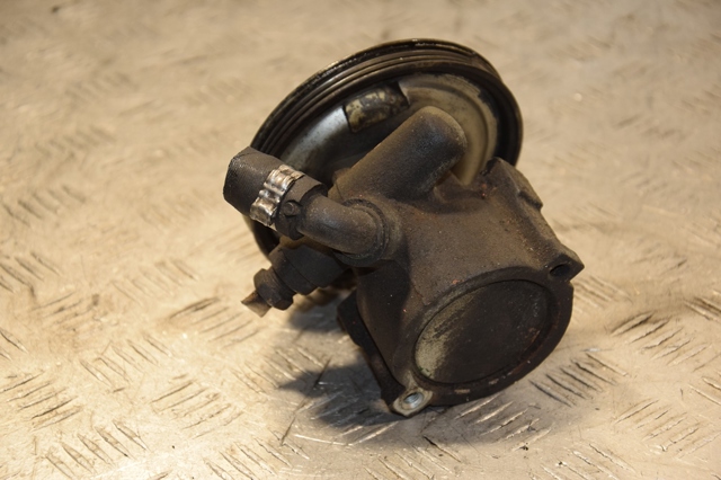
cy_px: 240
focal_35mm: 105
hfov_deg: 19.5
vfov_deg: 13.0
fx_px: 2102
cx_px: 360
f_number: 5.3
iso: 800
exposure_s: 1/200
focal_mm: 70
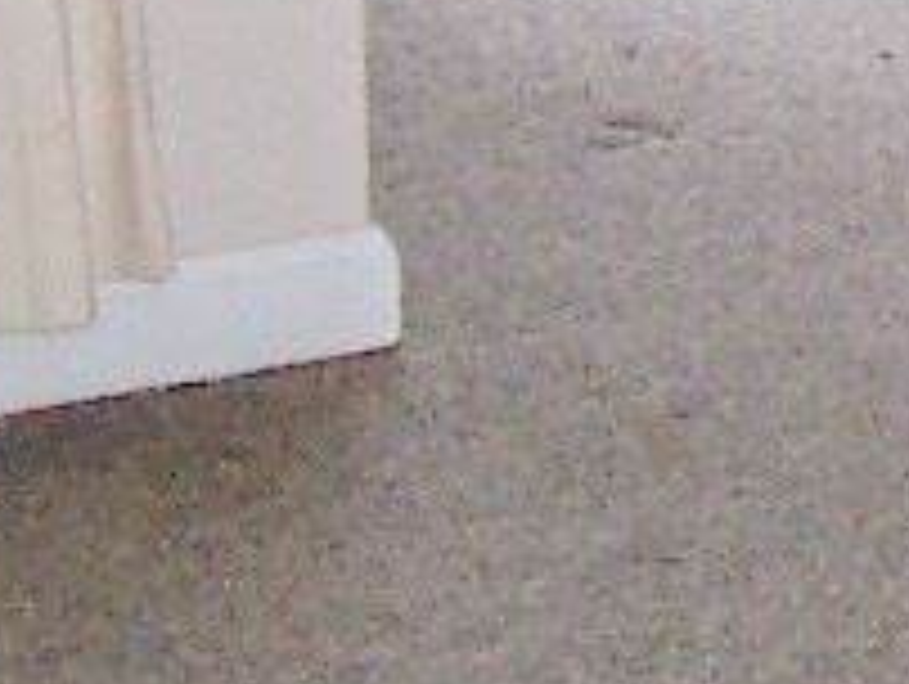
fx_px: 8886
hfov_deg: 5.7
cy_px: -1210
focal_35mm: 338
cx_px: 2056
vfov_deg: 4.3
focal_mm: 8.6
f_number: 3.4
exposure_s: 1/60
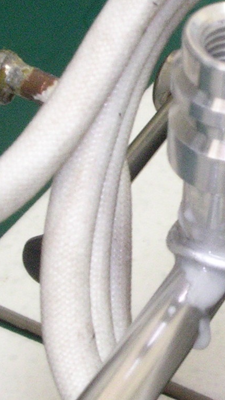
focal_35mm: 154
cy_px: 162
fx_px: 1633
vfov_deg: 14.0
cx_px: 239
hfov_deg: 7.8
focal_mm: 8
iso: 400
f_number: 6.4
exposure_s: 1/7
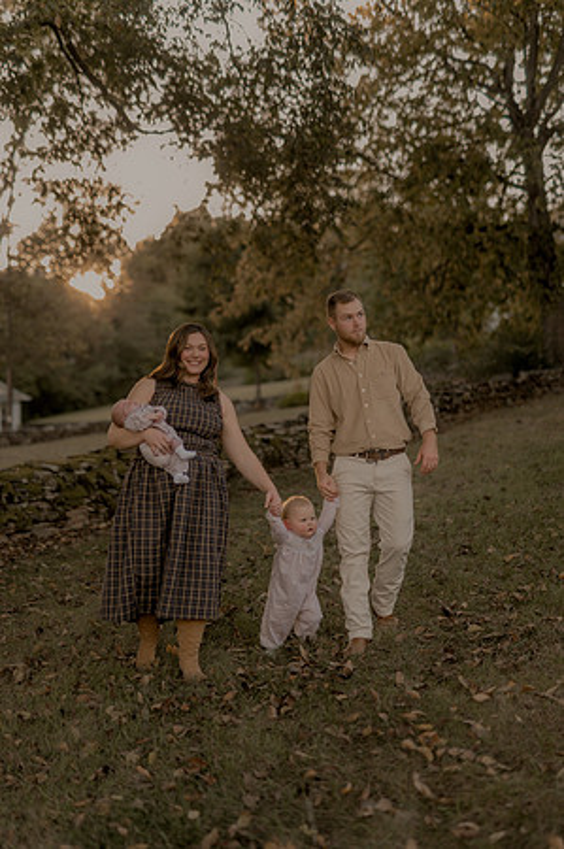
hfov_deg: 26.9
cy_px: 424
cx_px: 282
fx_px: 1178
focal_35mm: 50
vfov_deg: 39.6
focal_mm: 50
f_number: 1.8
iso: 160
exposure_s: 1/400
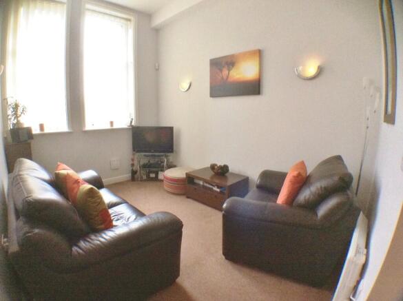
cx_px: 202
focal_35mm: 32
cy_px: 150
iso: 100
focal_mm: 3.3
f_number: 2.4
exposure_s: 1/24
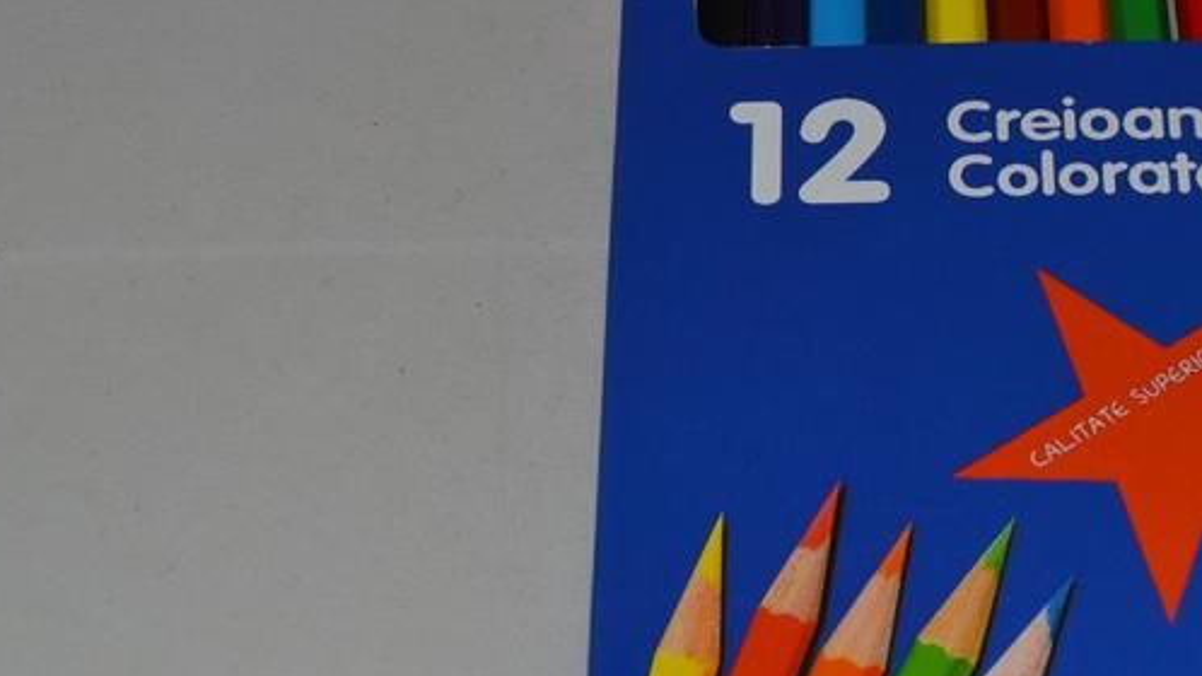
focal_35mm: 84
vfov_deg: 14.4
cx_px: 934
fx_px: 2677
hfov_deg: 25.0
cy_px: 274
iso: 100
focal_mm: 26
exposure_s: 1/60
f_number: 8
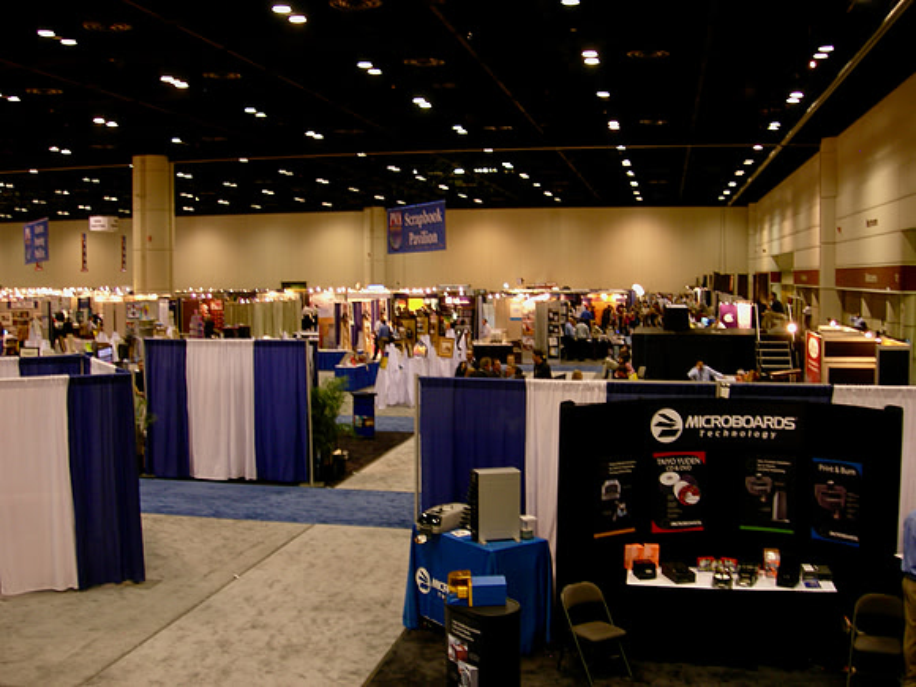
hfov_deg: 49.0
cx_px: 458
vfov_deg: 37.7
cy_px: 344
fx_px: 1006
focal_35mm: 38
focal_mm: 7.8
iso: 50
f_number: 2.8
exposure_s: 1/6.6
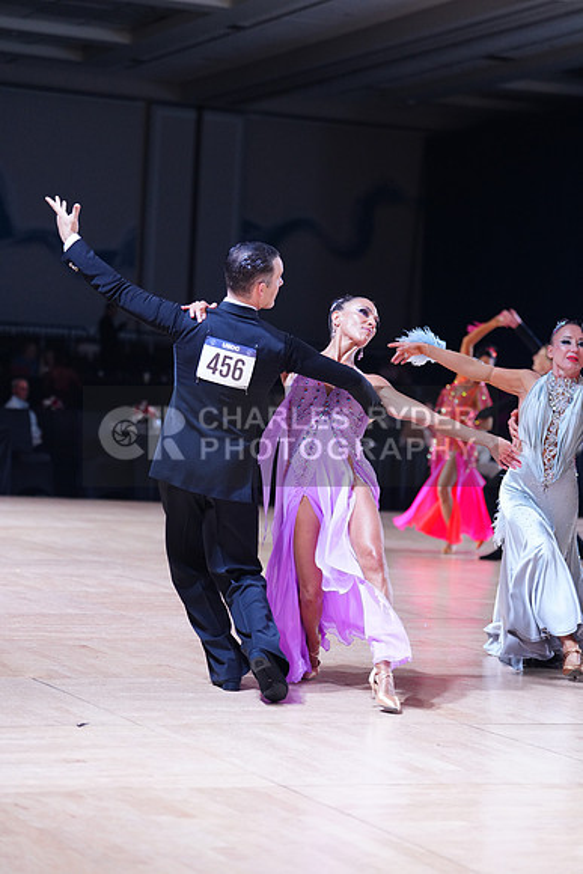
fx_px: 2258
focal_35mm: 93
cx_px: 292
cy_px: 437
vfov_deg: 21.9
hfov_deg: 14.7
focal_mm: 93
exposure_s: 1/500
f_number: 2.8
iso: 1250
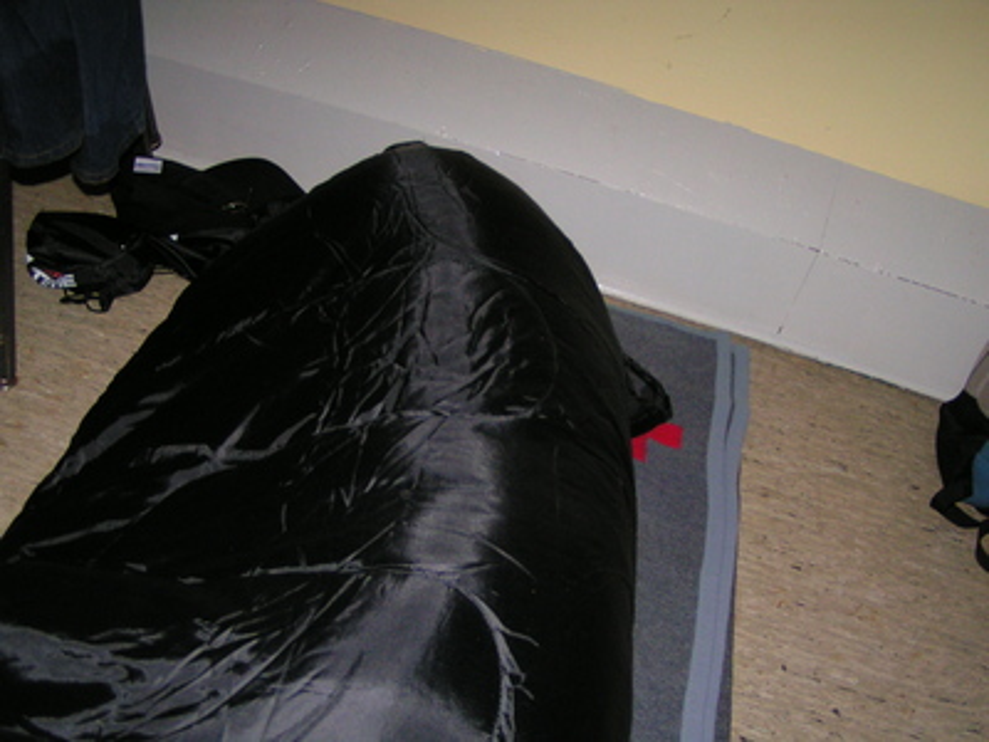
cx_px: 494
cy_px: 371
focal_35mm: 38
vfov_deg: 37.7
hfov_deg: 49.0
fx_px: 1086
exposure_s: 1/40
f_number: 2.8
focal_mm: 5.8
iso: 200
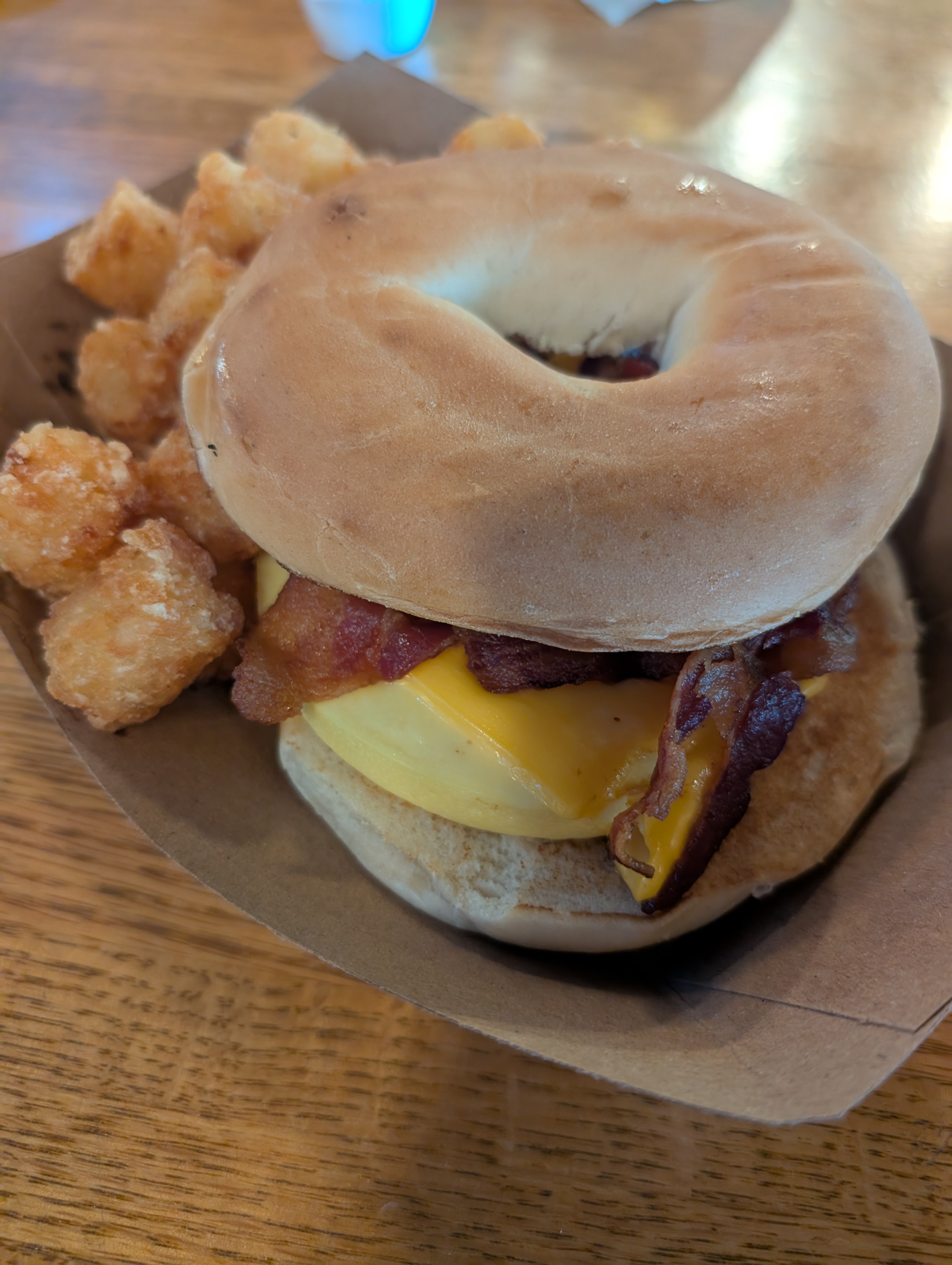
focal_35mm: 24
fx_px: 878
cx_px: 476
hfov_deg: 56.9
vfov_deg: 71.5
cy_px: 632
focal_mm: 6.9
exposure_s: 1/51.5
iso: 829
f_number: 1.68
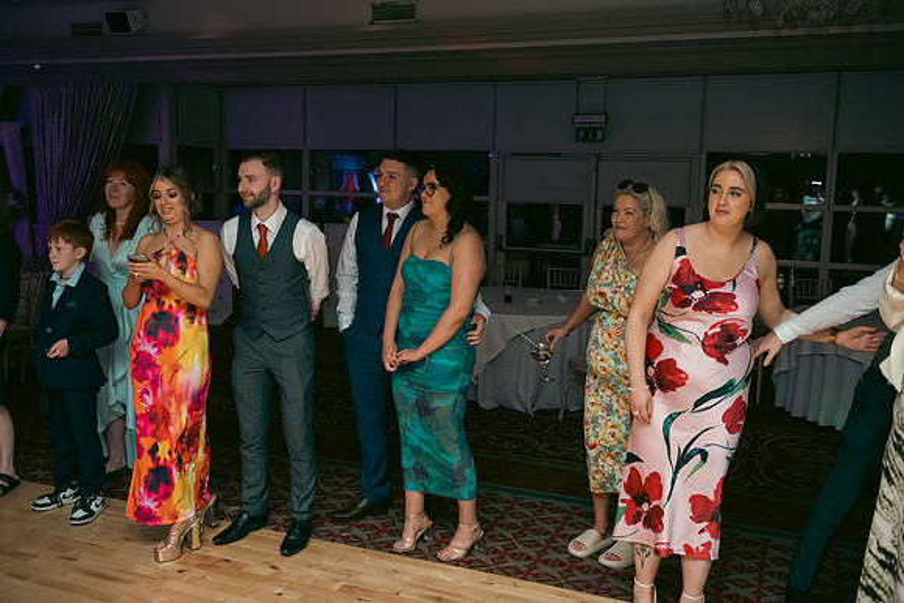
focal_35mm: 34
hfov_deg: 55.8
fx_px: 854
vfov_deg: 38.9
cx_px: 452
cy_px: 302
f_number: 3.5
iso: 800
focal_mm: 34
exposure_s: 1/160
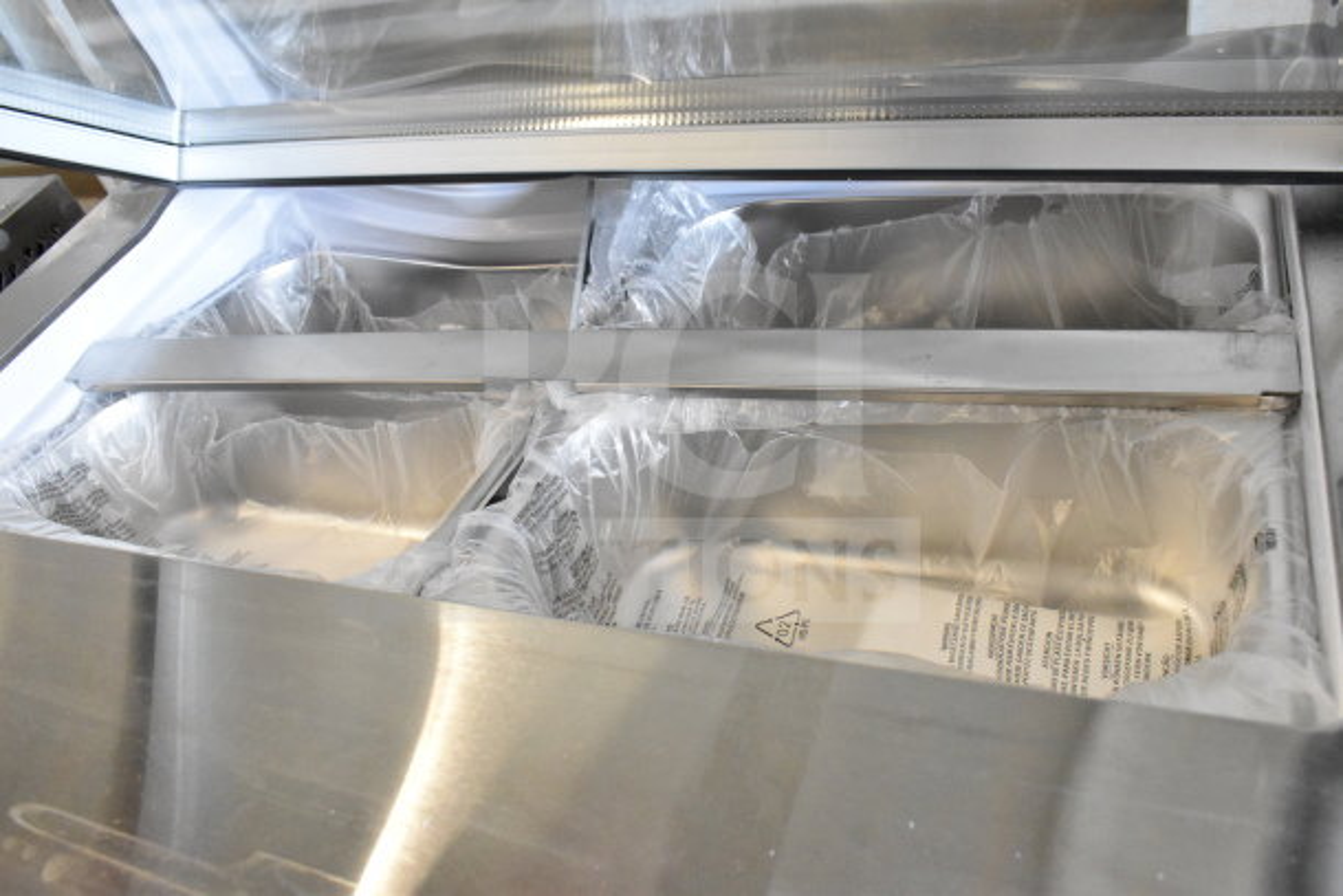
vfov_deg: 43.6
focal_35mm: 30
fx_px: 1119
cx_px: 672
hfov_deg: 61.9
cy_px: 448
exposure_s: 1/250
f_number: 8
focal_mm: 20
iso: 6400
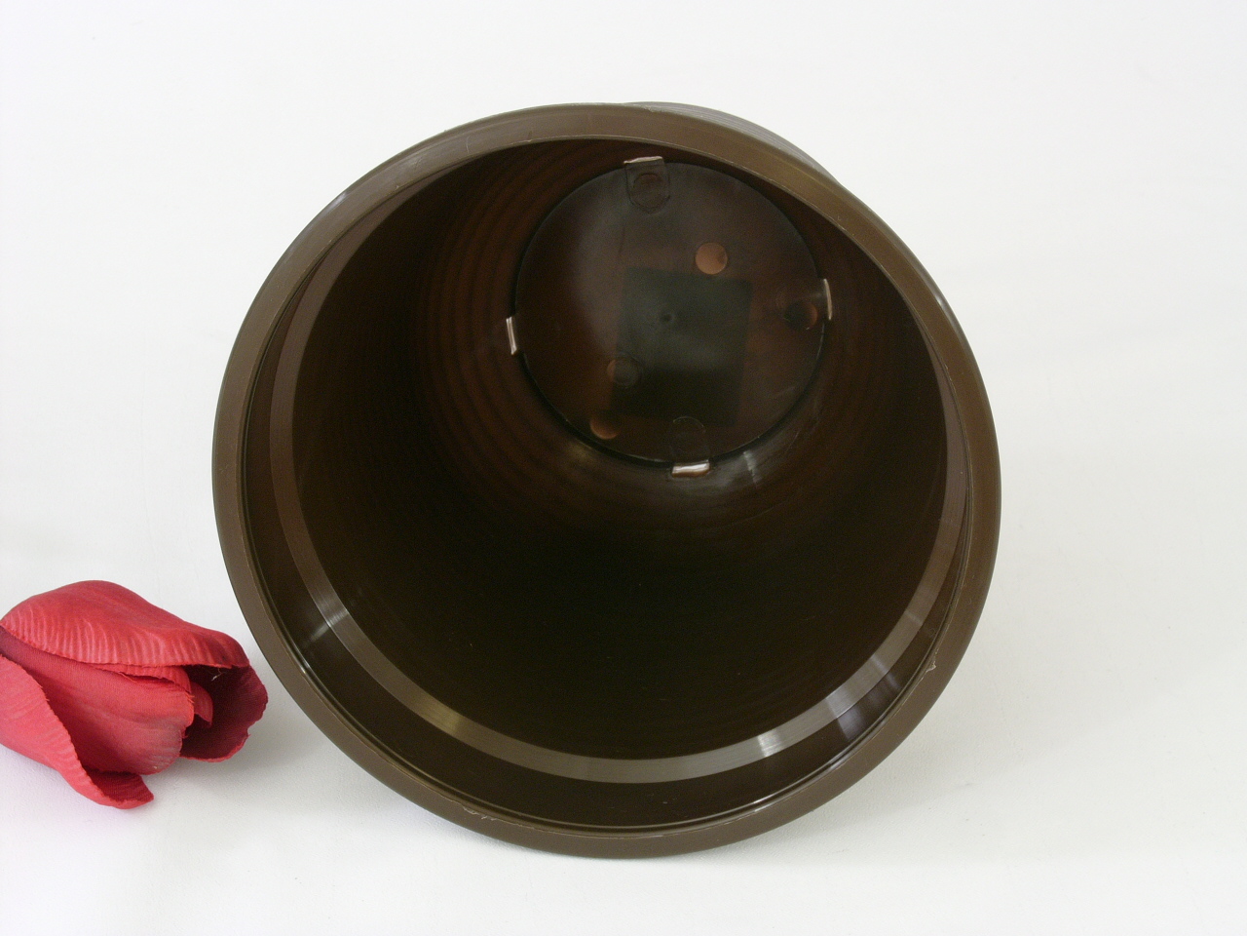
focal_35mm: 90
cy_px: 468
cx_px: 624
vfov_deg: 16.4
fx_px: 3242
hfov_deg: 21.8
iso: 100
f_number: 9
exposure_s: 1
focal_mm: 22.5
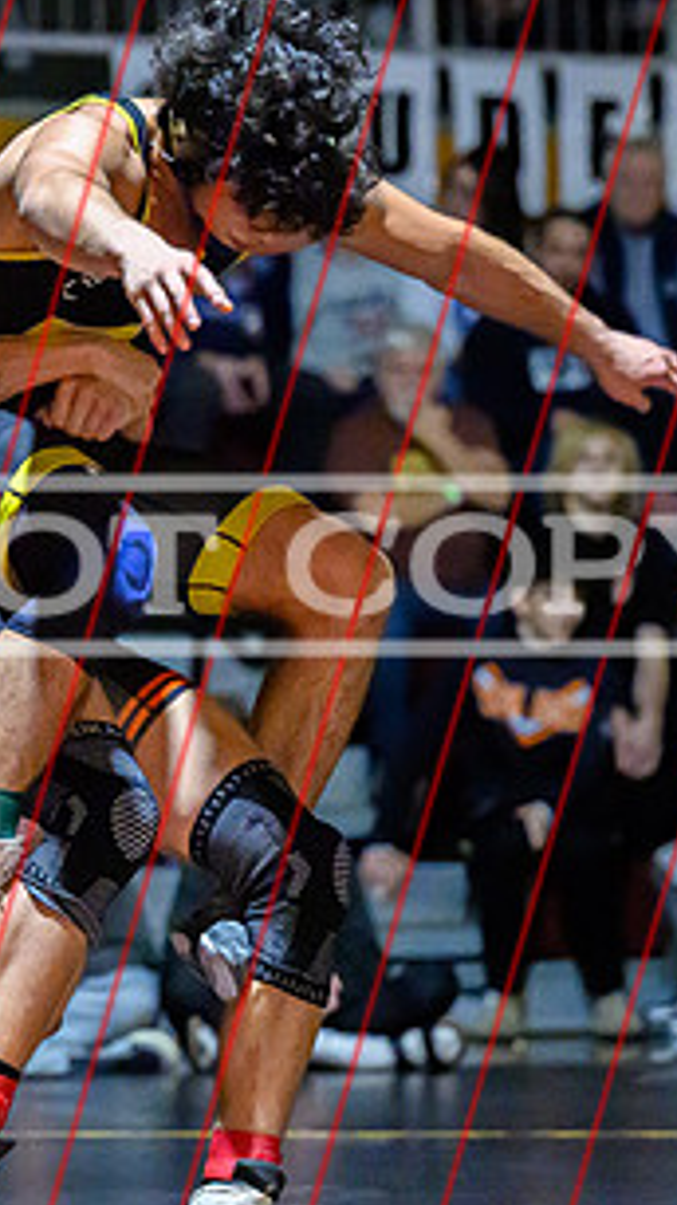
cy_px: 650
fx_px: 7153
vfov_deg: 9.6
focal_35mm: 224
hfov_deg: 5.4
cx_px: 72
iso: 16000
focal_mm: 101
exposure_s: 1/500
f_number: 2.8
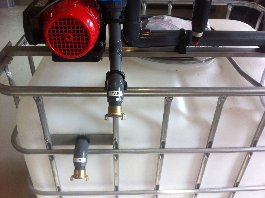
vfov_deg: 40.6
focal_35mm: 35
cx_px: 132
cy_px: 99
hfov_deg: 52.7
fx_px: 268
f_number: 2.8
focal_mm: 3.85
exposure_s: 1/120
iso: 100
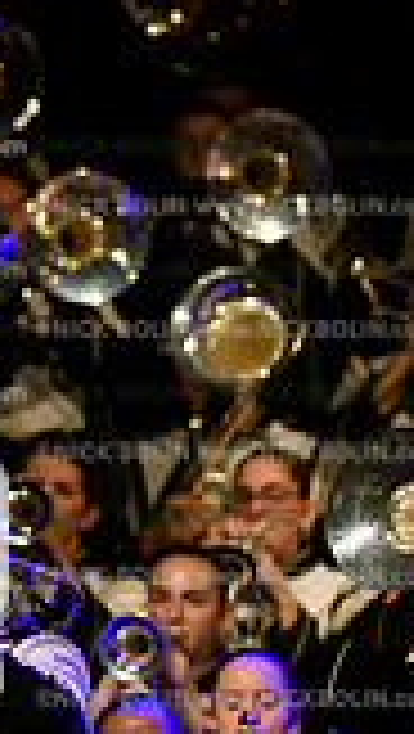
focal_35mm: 866
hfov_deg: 1.4
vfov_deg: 2.5
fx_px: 16857
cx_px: -180
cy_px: 576
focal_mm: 300
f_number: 4
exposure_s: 1/500
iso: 6400
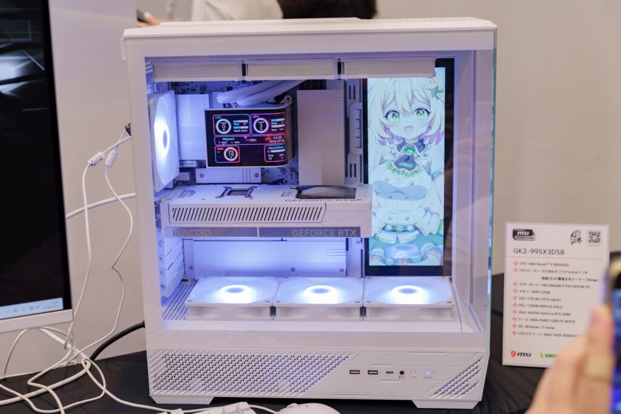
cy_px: 207
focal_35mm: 49
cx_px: 310
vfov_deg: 27.5
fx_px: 845
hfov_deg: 40.3
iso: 400
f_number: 4
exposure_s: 1/80
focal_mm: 49
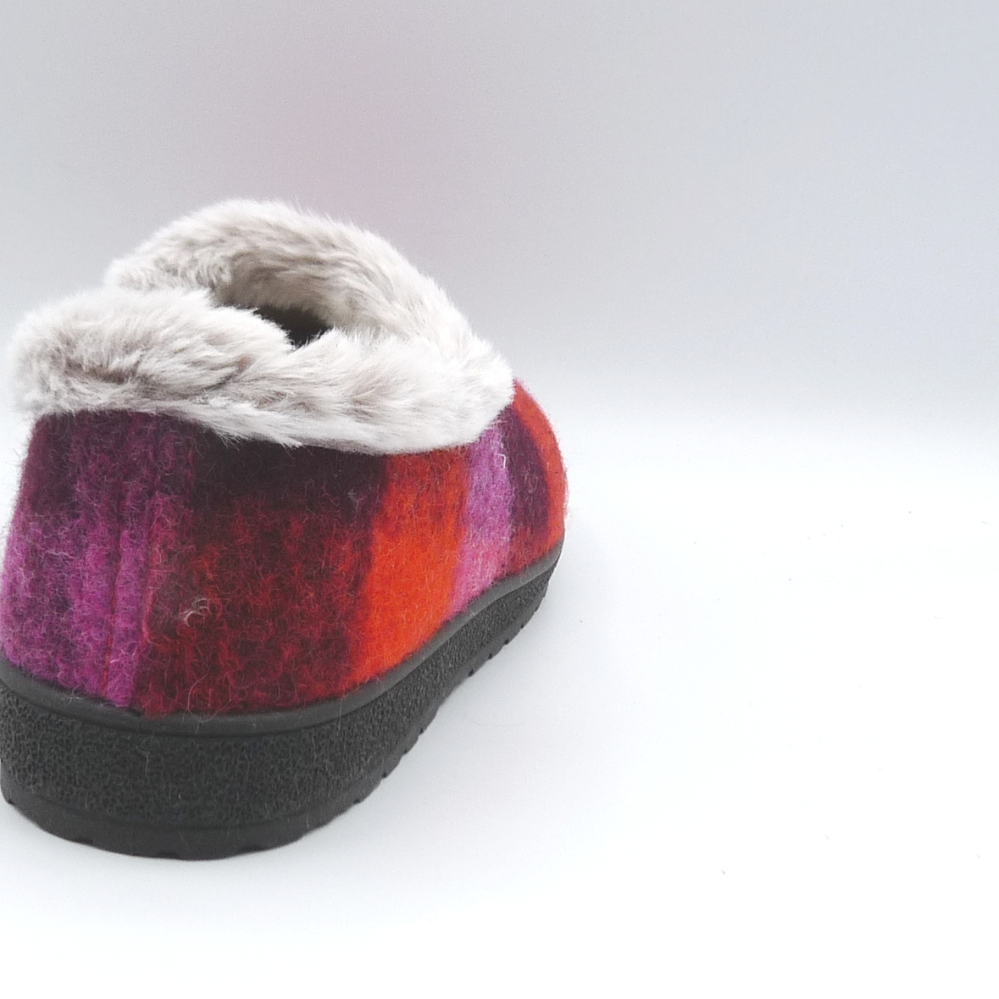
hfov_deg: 28.5
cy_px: 500
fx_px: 1959
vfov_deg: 28.6
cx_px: 395
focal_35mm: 60
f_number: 4.5
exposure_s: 1/250
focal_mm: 4.9
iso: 100
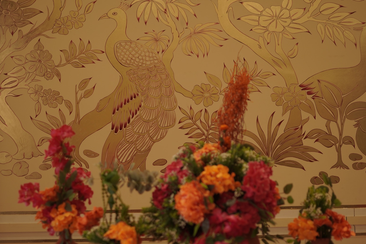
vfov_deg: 24.8
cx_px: 189
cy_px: 124
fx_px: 554
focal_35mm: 55
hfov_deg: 36.5
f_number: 1.4
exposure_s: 1/200
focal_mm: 35
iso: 100
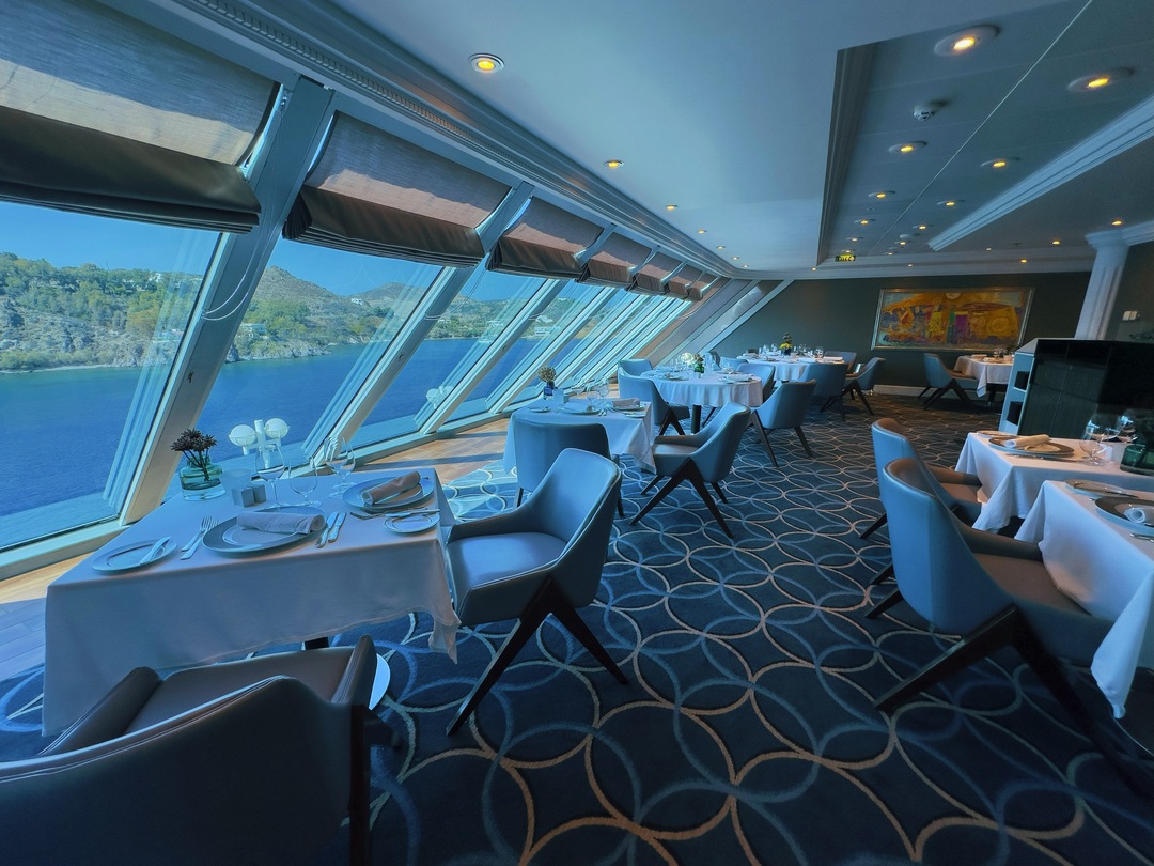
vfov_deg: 85.7
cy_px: 433
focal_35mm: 14
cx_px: 577
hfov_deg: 102.1
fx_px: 467
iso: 50
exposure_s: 1/120
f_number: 2.2
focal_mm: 2.22
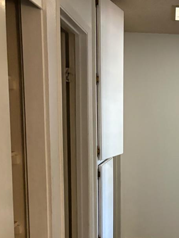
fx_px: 441
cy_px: 208
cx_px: 189
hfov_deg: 21.9
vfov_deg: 29.2
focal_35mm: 64
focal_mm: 5.96
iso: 500
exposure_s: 1/40
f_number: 1.6
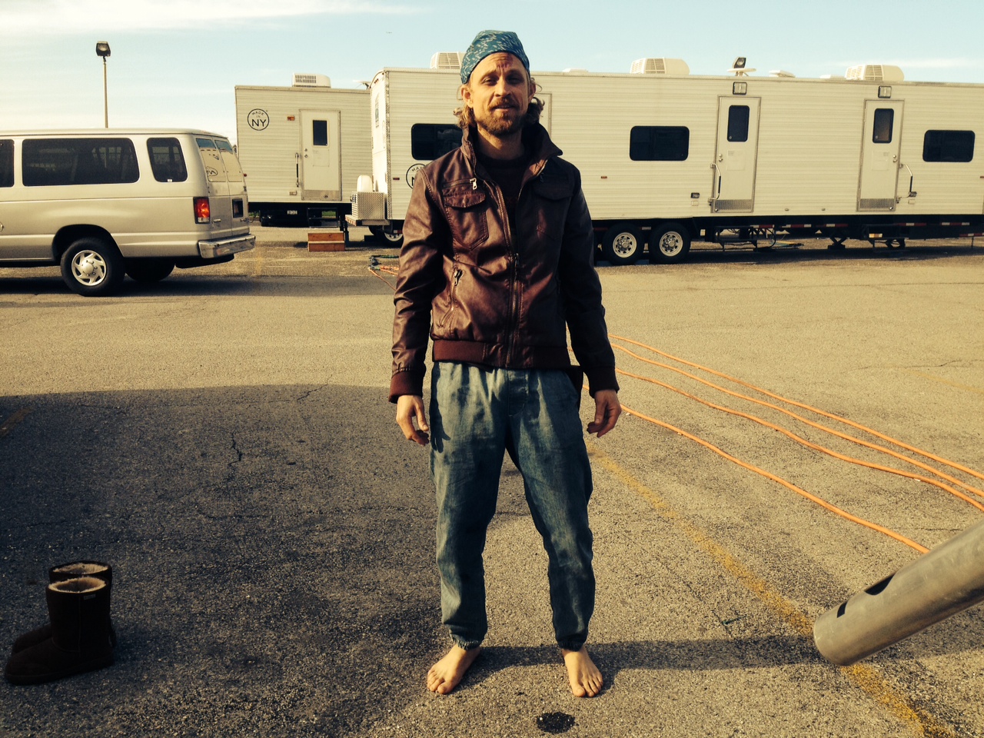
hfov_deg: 52.6
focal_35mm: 35
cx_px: 492
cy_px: 369
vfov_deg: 40.7
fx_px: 995
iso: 50
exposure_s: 1/824
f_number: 2.4
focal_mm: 4.28
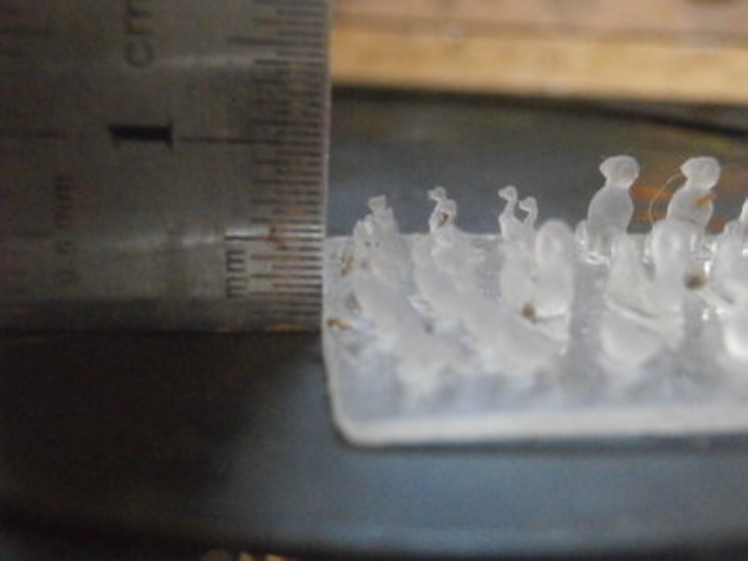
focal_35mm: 38
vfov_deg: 37.7
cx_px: 374
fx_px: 821
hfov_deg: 49.0
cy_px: 280
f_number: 3.9
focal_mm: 6.67
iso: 1600
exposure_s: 1/30
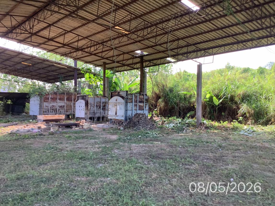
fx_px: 246
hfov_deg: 58.4
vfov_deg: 45.4
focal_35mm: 31
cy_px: 103
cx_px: 138
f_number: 2.4
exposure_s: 1/120
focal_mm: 3.3
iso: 50
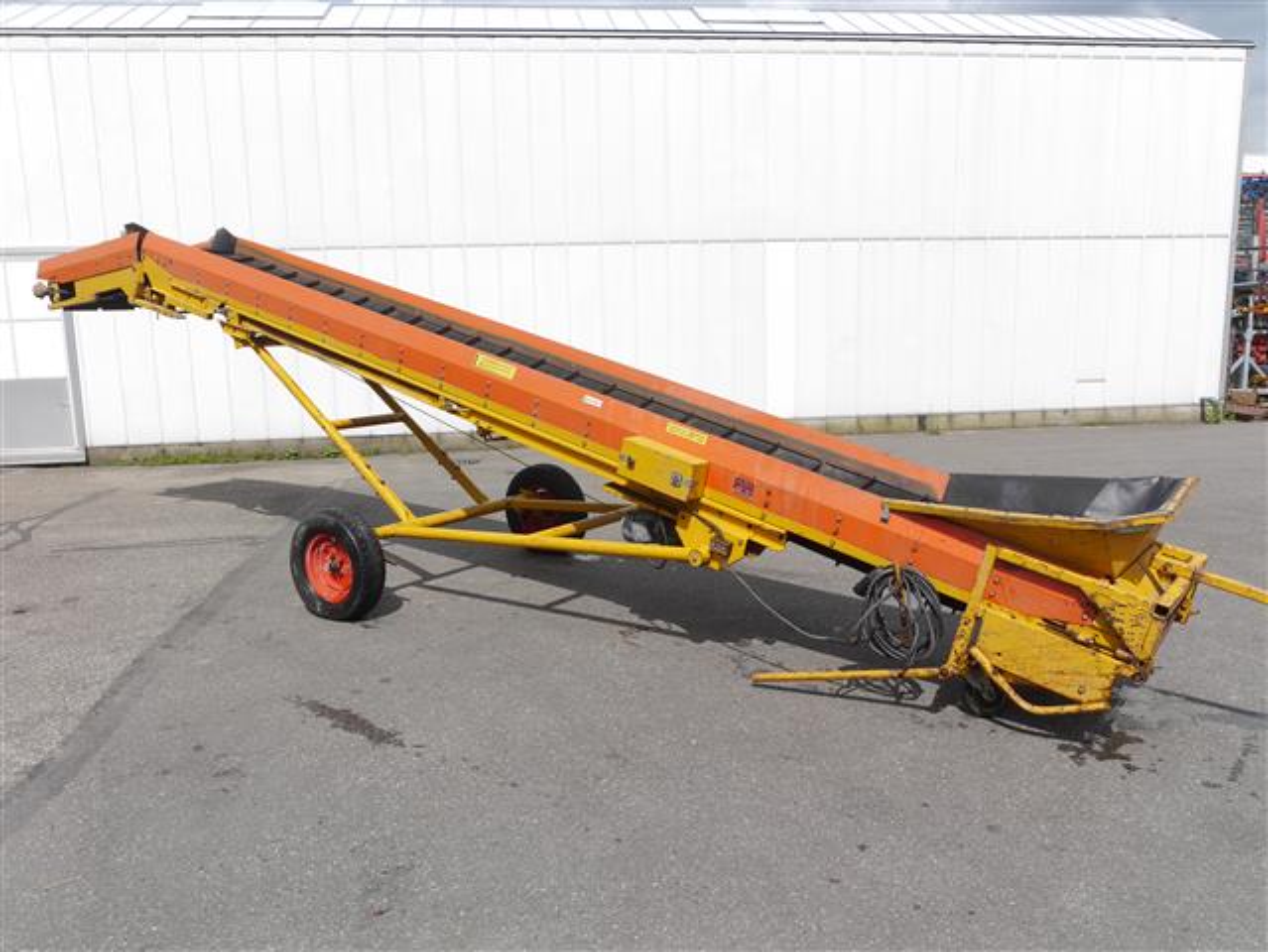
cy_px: 476
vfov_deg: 46.8
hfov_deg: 59.9
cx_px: 634
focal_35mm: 30
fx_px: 1100
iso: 160
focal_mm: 15
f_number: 8
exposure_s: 1/640
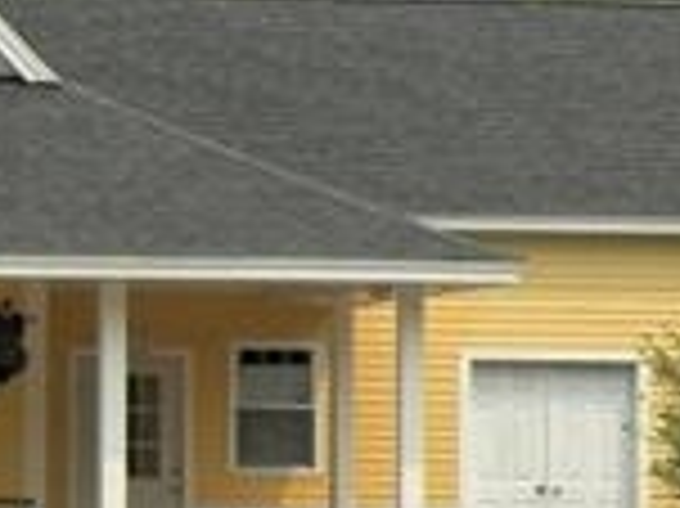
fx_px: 4102
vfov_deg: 7.1
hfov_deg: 8.9
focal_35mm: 209
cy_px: 398
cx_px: -739
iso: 125
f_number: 4
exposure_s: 1/1600
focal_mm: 6.3
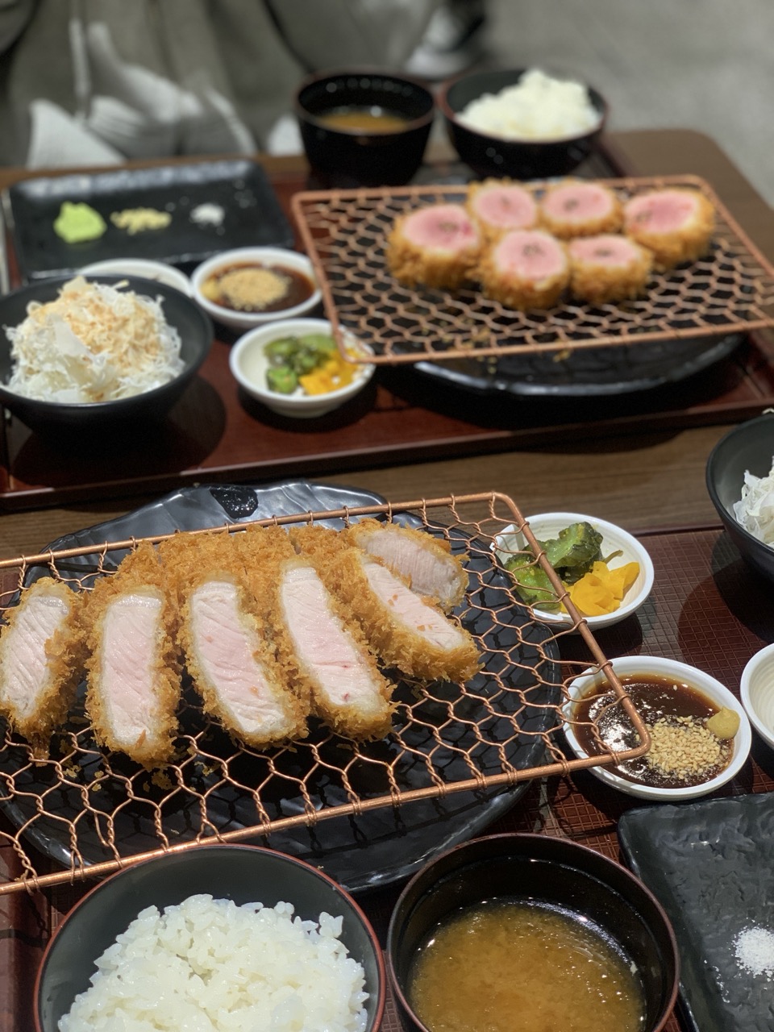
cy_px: 516
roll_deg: -2.1
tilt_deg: -38.2
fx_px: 1550
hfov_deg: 28.0
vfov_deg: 36.8
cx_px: 387
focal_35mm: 52
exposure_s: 1/60
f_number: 2.4
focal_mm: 6
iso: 100
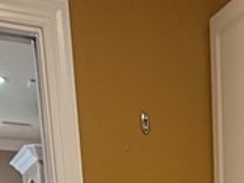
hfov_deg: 20.2
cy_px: 468
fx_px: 648
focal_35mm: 92
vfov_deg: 12.1
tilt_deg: -17.6
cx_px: 280
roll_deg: +0.4
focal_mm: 2.22
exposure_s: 1/60
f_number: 2.2
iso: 160
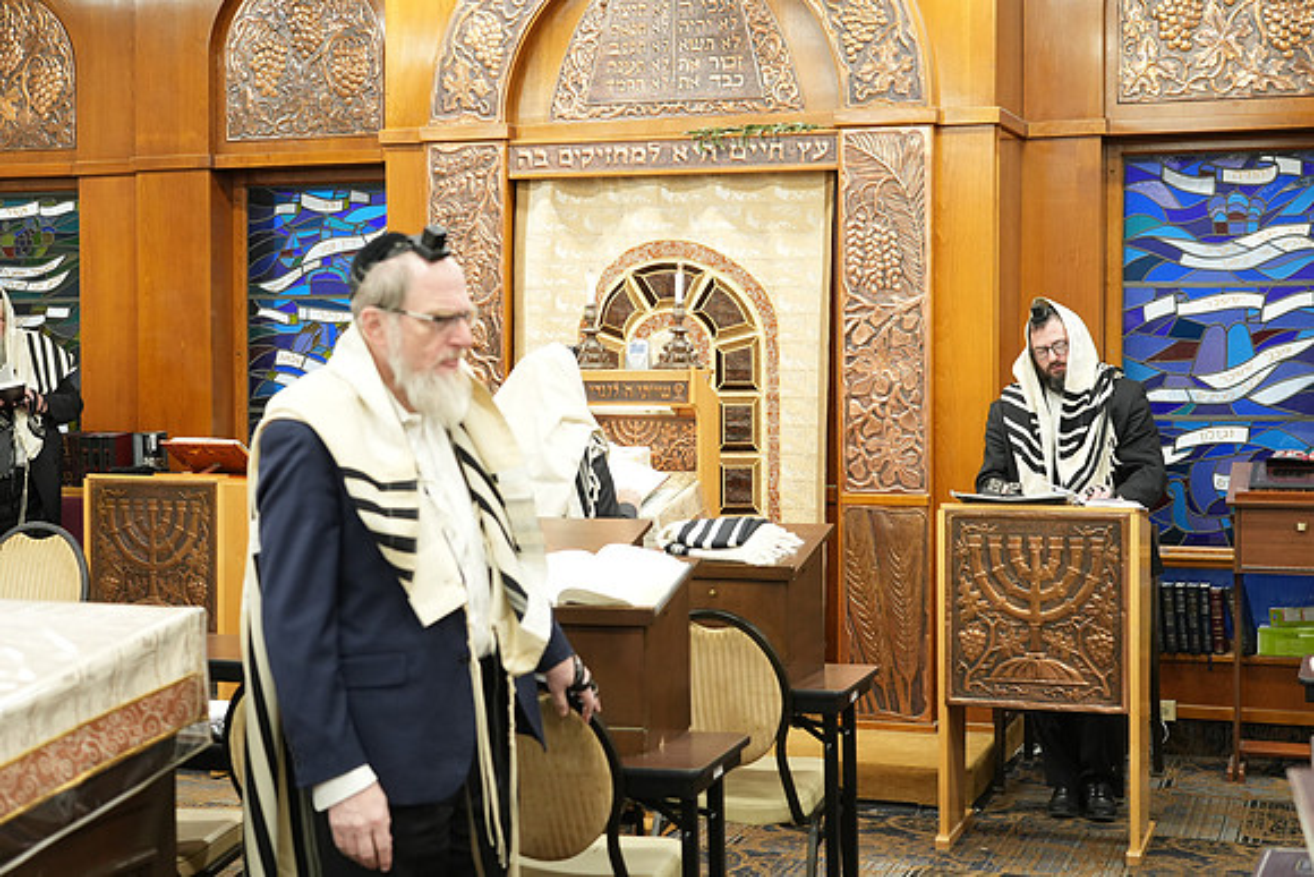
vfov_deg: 26.0
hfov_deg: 38.2
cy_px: 438
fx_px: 1898
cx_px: 657
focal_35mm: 52
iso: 2000
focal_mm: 52
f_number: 4
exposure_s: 1/100
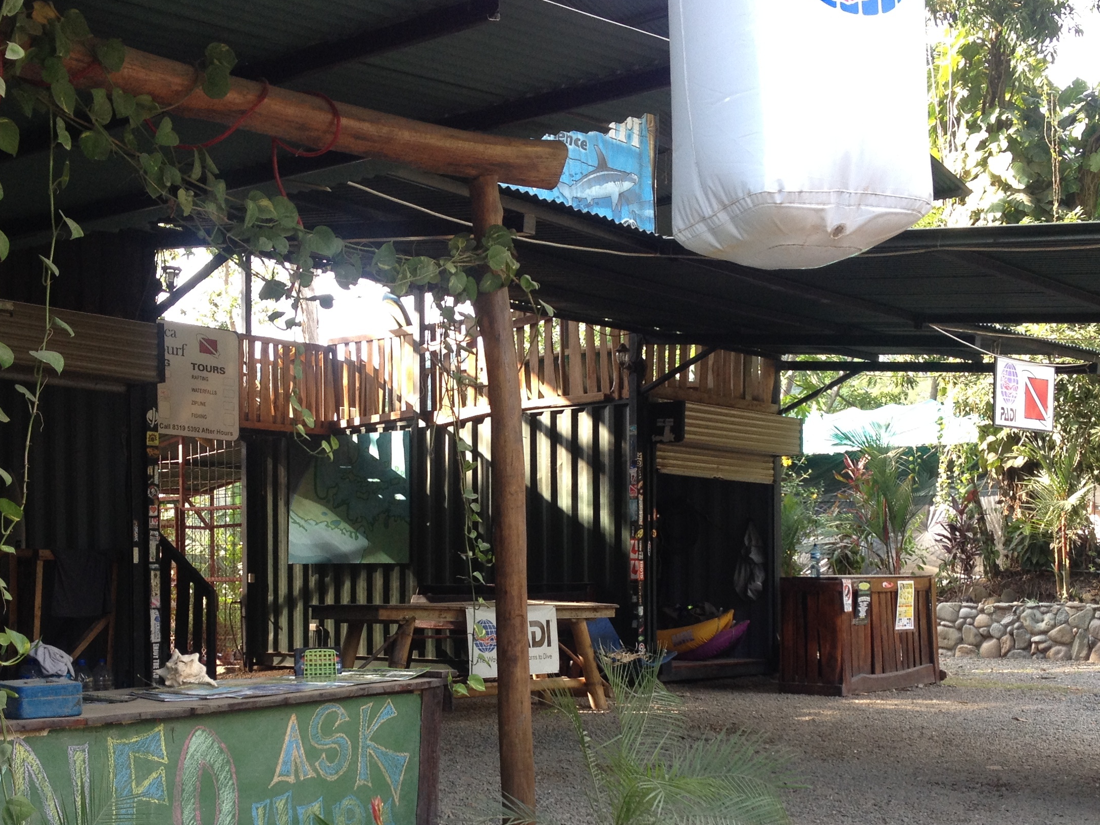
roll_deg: +0.7
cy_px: 593
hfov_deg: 36.2
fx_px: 1684
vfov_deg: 27.2
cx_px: 536
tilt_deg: -3.2
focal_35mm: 53
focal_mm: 4.28
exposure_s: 1/120
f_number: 2.4
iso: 50
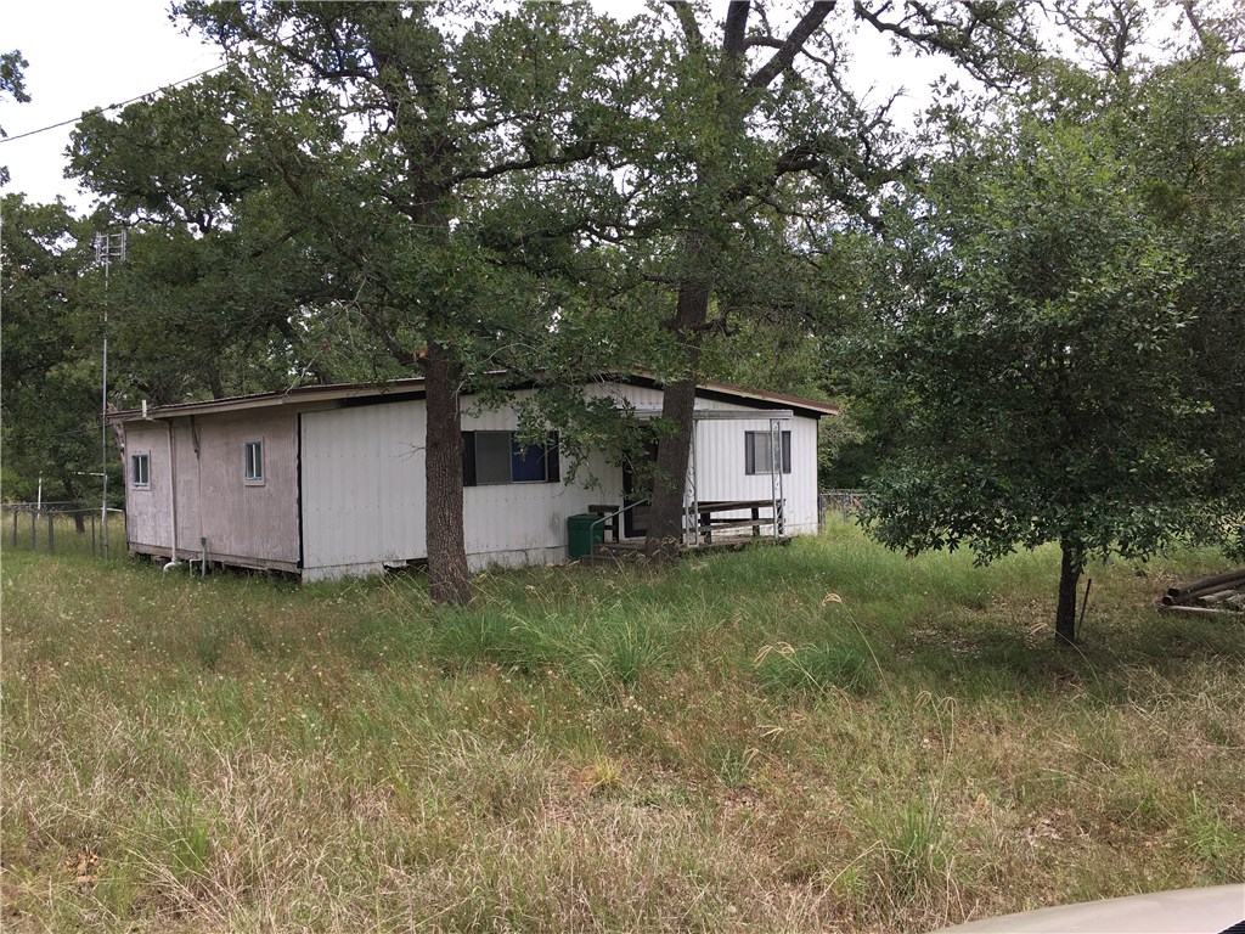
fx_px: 1043
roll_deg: +1.3
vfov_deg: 48.2
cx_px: 622
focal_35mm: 29
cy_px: 467
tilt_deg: -1.1
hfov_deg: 61.7
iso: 25
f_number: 2.2
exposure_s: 1/420
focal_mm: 4.15
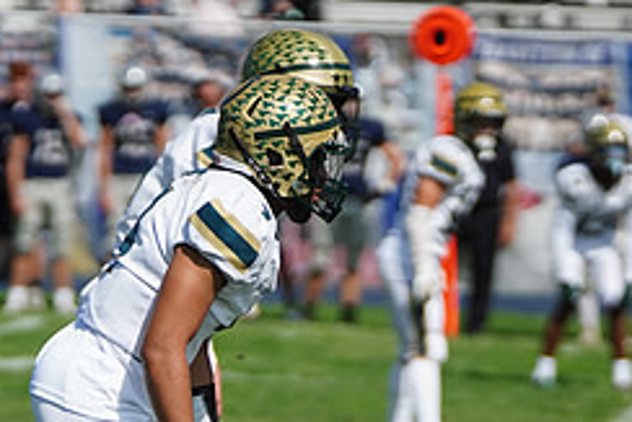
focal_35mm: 442
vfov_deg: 3.1
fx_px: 7764
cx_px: 236
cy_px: 387
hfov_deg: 4.7
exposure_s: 1/8000
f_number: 2.8
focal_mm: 186
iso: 400
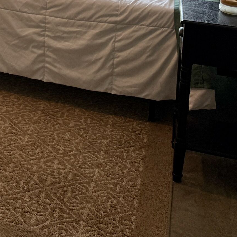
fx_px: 589
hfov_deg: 19.6
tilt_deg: -10.1
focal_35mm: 76
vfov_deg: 20.6
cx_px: -125
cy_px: -80
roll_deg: -0.2
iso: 100
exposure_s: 1/120
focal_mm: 6.76
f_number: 1.78
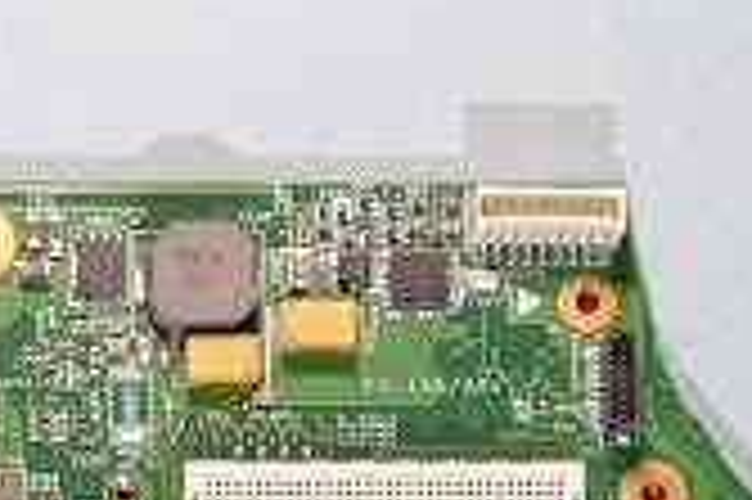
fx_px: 3240
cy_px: 1032
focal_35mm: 155
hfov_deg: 13.1
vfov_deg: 8.3
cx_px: 81
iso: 100
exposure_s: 1/5
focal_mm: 23
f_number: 8
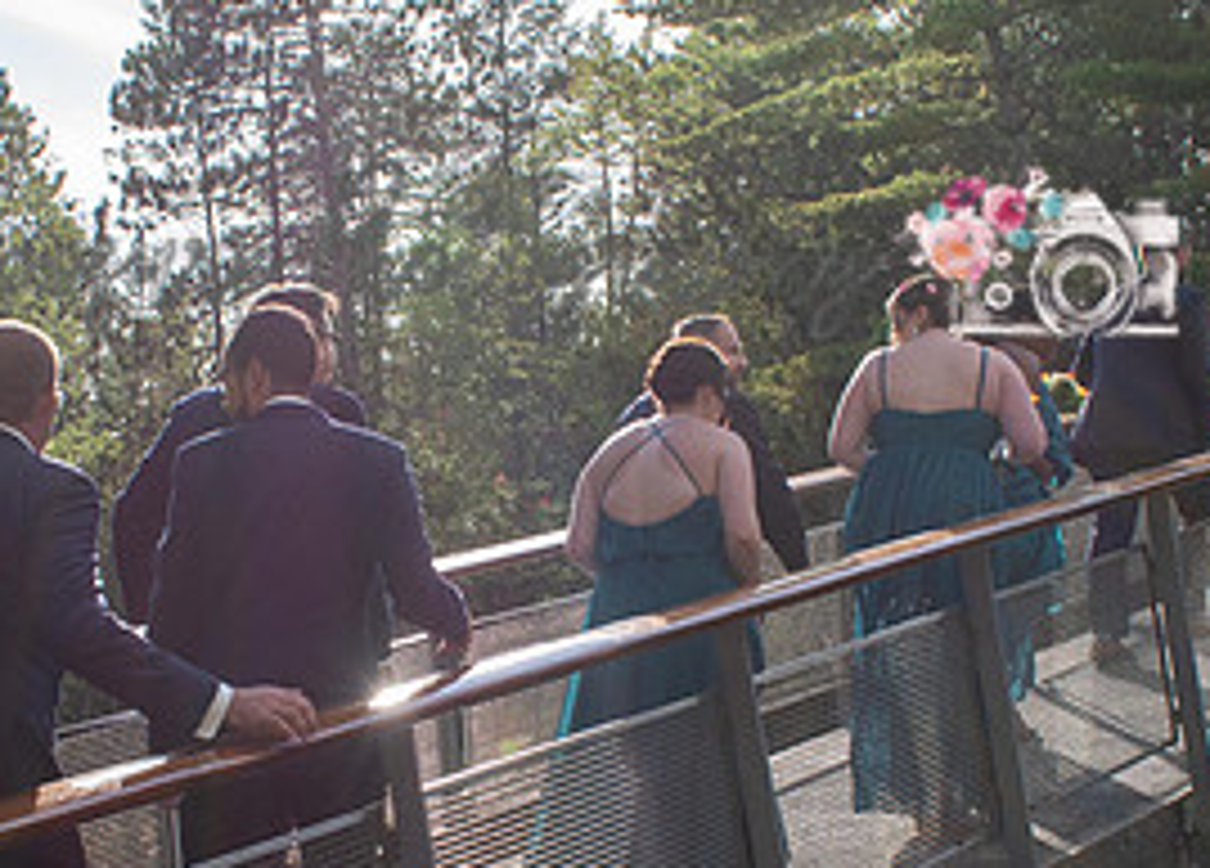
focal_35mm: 78
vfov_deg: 18.3
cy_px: 596
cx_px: 470
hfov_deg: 25.3
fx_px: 2685
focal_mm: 23
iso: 200
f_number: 9
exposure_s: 1/320
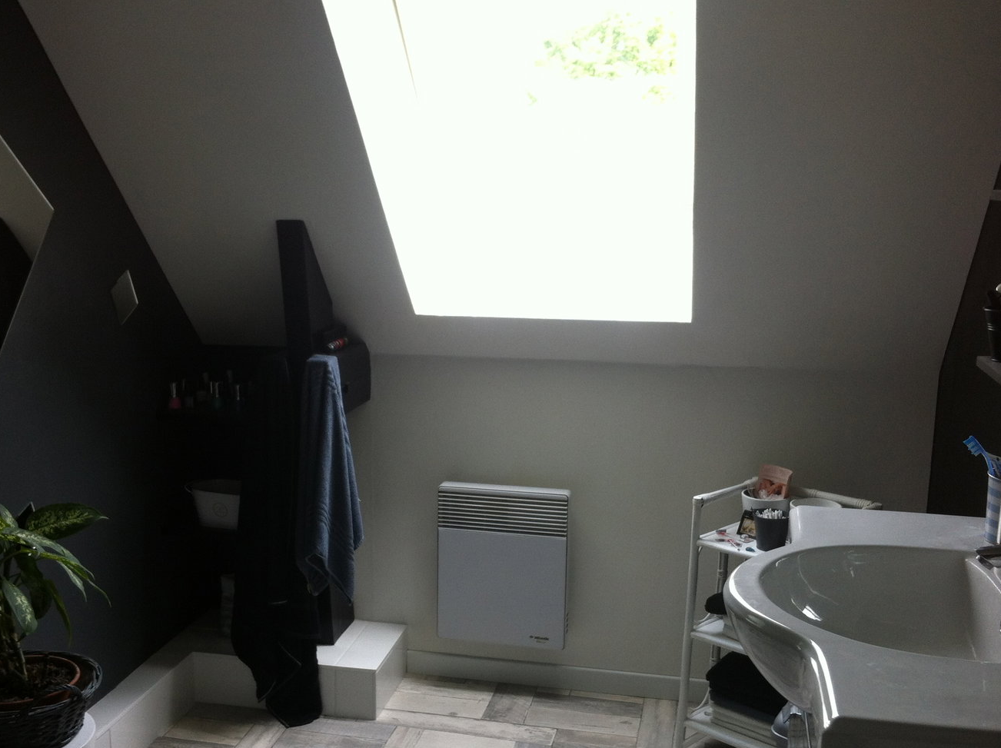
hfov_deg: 43.8
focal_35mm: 43
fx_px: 1242
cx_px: 451
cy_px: 434
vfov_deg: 33.5
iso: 80
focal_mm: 3.85
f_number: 2.8
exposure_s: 1/60
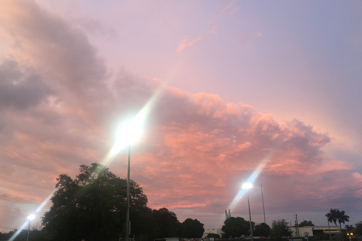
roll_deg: +2.6
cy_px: 132
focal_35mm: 33
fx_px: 332
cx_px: 186
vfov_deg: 39.9
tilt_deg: +16.8
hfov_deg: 57.2
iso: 32
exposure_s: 1/60
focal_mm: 4.15
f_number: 2.2
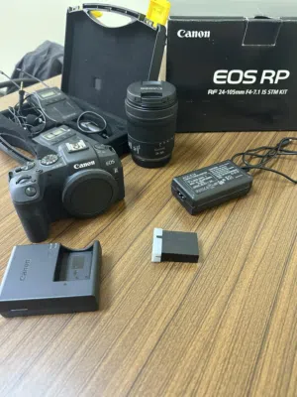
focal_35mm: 24
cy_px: 198
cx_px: 148
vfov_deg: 71.6
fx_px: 275
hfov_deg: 56.8
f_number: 1.78
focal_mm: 6.86
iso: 640
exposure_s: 1/50
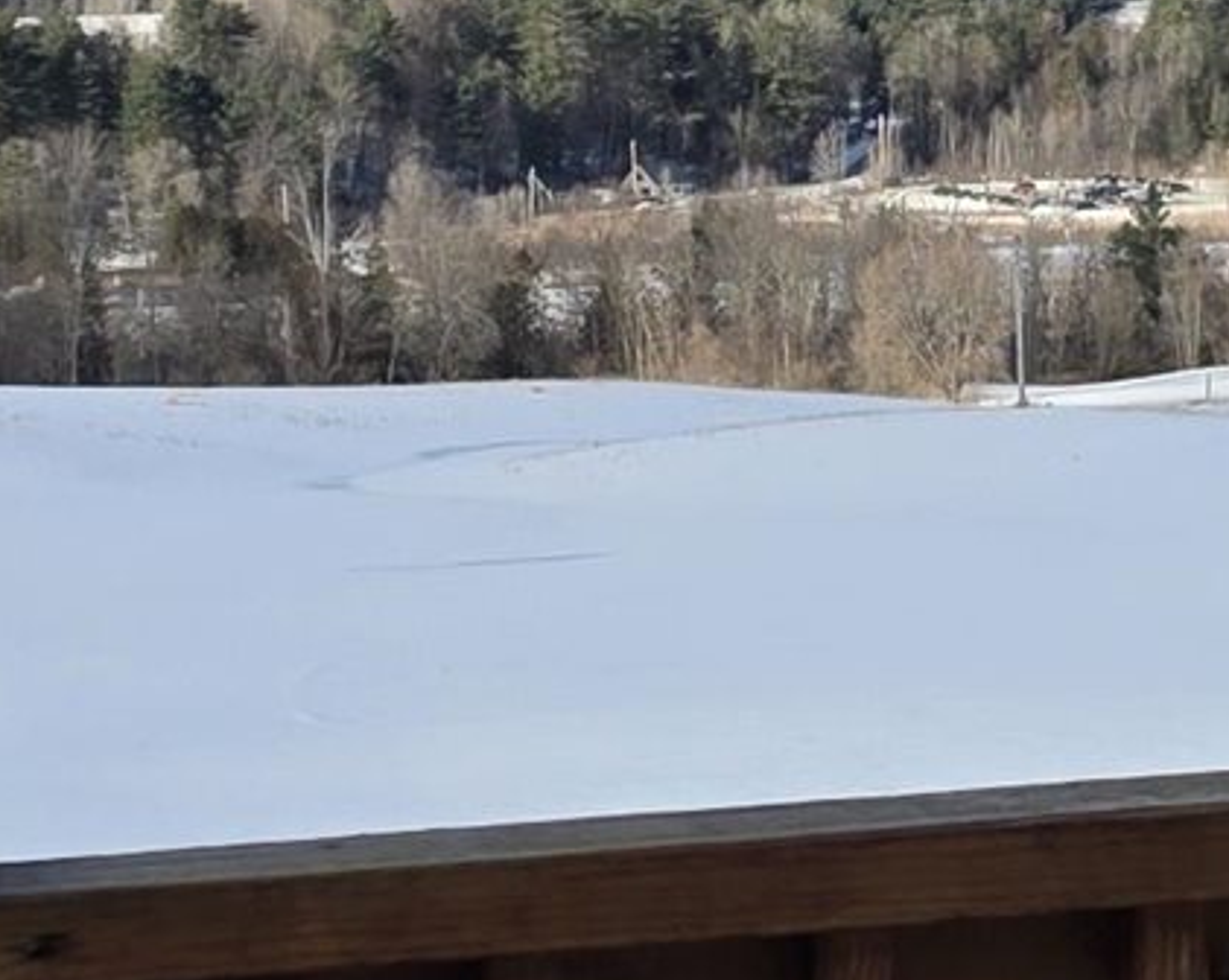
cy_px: 55
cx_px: 1766
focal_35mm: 164
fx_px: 5960
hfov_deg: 11.4
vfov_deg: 9.4
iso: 80
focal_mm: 6.25
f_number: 1.7
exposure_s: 1/5447
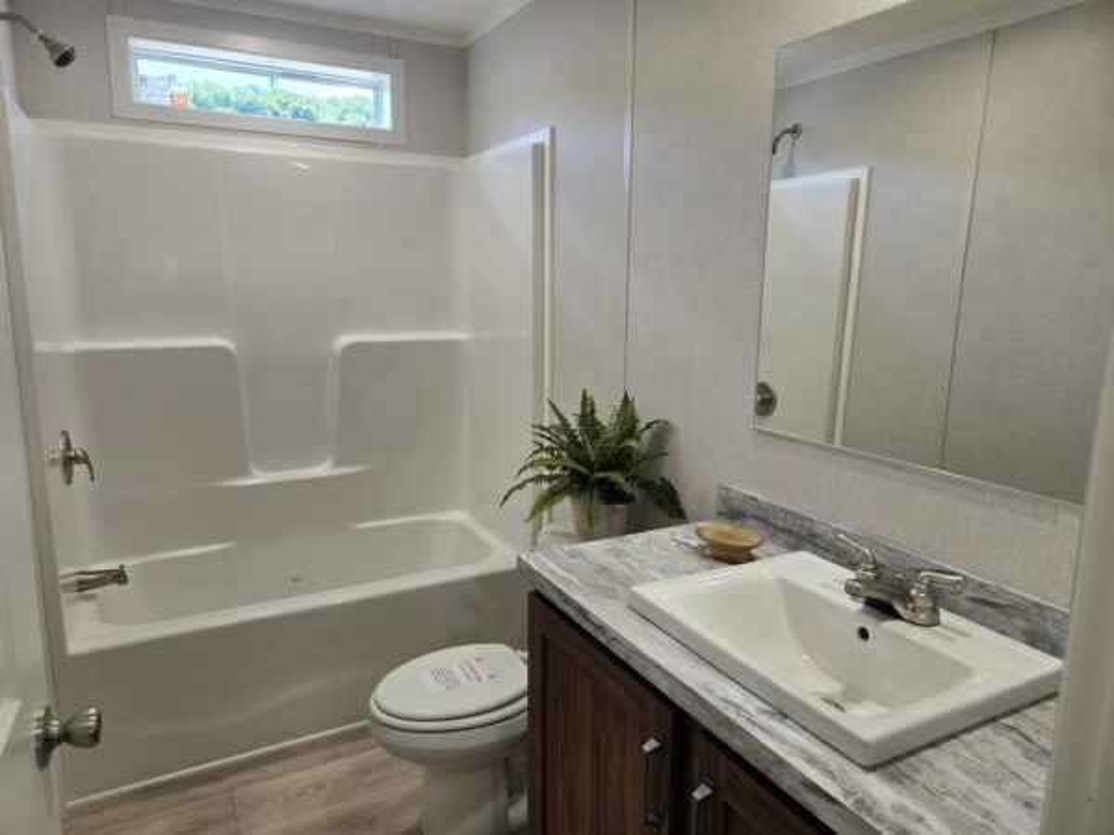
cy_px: 418
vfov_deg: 58.9
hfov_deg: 73.9
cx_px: 557
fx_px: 740
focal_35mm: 23
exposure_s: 1/120
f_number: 1.8
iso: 50
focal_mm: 5.4
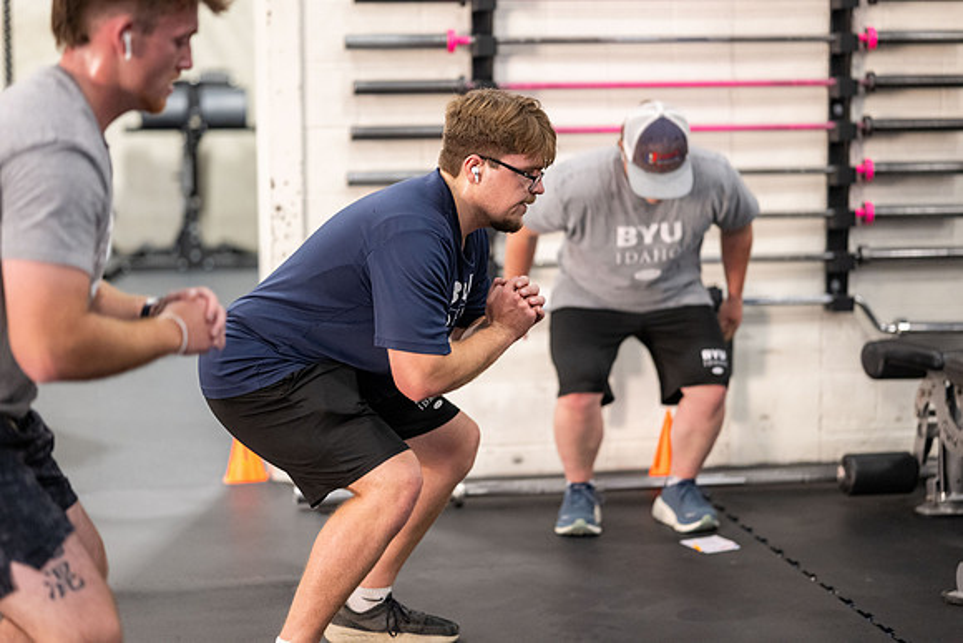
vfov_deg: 16.1
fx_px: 2274
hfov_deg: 23.9
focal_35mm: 85
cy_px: 322
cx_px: 482
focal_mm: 85
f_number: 1.8
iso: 2000
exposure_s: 1/250
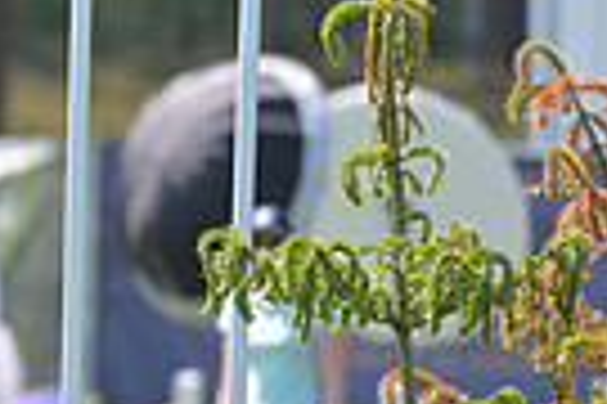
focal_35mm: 1630
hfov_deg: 1.3
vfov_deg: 0.8
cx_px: -692
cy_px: 218
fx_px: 27481
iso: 640
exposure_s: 1/1250
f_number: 5
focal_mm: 380
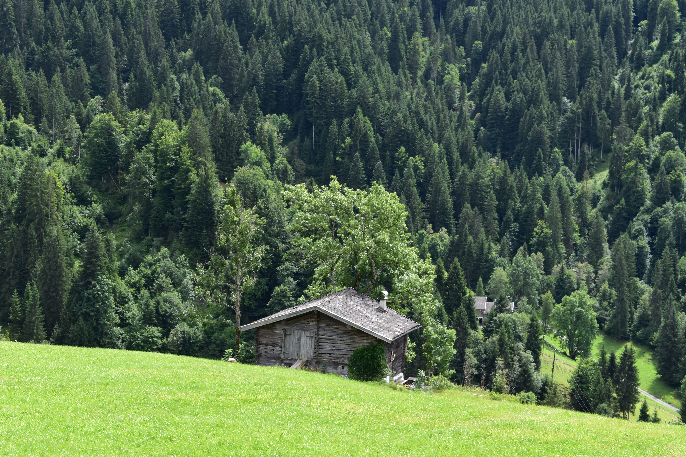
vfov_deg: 16.6
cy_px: 228
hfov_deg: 24.6
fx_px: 1572
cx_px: 343
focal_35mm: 82
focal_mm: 55
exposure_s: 1/250
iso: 400
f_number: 10
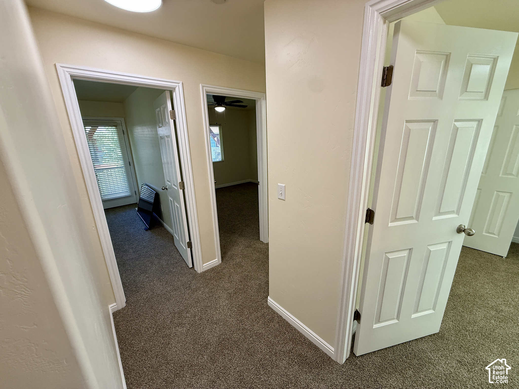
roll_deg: +2.2
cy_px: 194
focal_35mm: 14
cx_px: 260
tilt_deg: -13.5
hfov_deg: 102.1
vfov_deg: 85.7
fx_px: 210
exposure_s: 1/120
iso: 125
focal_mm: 2.22
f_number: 2.2
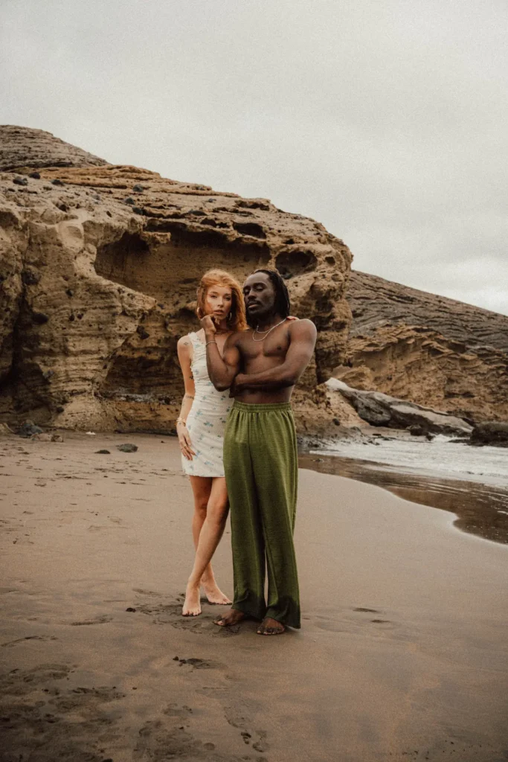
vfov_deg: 53.9
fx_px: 749
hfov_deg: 37.5
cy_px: 381
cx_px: 254
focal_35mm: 35
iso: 125
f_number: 5
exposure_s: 1/125
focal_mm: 35.4
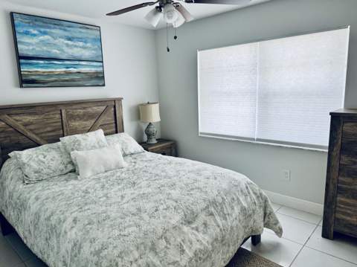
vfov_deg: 56.7
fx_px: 247
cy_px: 134
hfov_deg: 71.7
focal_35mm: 24
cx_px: 178
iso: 200
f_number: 1.78
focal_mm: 6.76
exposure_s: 1/120
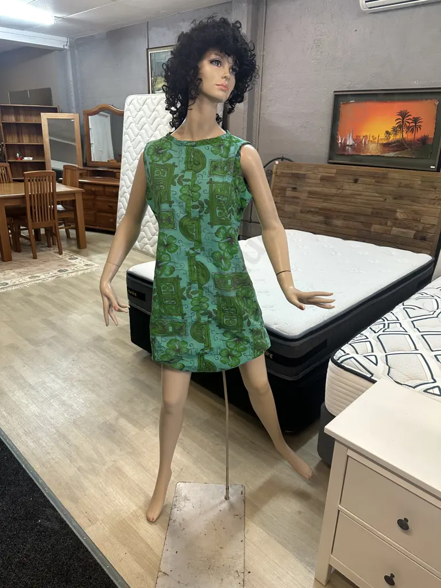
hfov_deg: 56.8
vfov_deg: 71.6
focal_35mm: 24
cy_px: 294
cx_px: 220
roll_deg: -2.1
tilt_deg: -21.6
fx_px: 408
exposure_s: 1/100
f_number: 1.78
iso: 200
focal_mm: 6.86
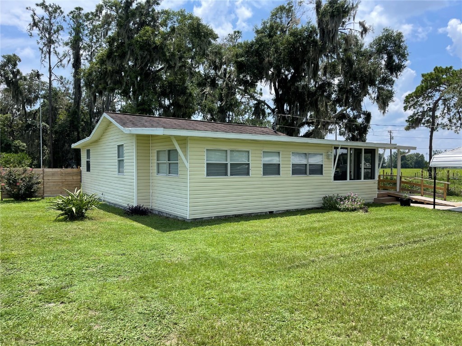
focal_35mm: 25
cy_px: 173
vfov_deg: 54.9
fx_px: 334
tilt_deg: -3.5
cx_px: 231
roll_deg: -1.1
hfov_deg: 69.4
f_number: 1.6
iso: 32
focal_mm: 5.1
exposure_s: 1/2660
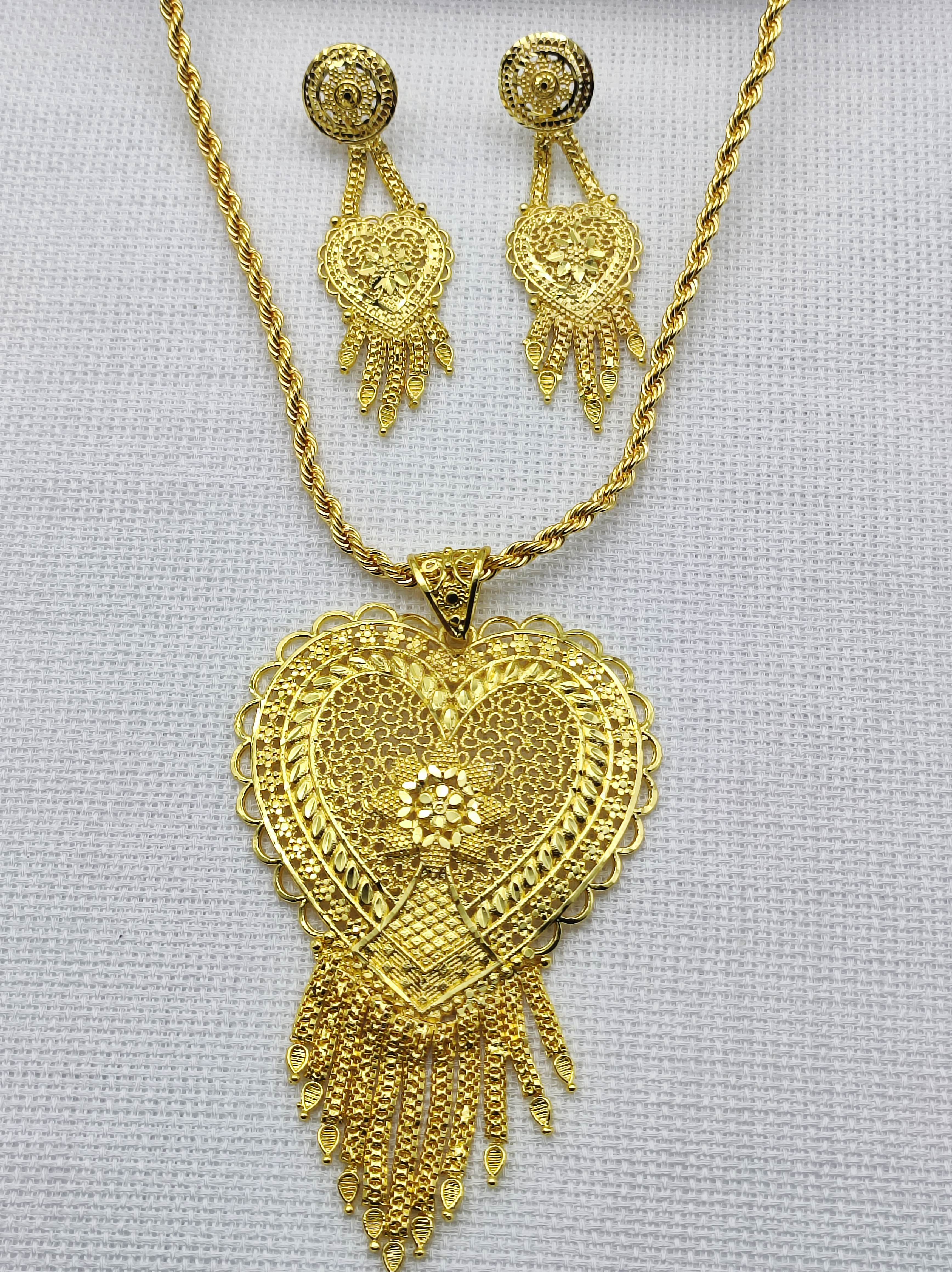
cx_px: 476
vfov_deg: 91.1
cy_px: 636
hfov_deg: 74.6
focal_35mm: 17
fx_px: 624
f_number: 1.79
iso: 67
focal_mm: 4.74
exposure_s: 1/100
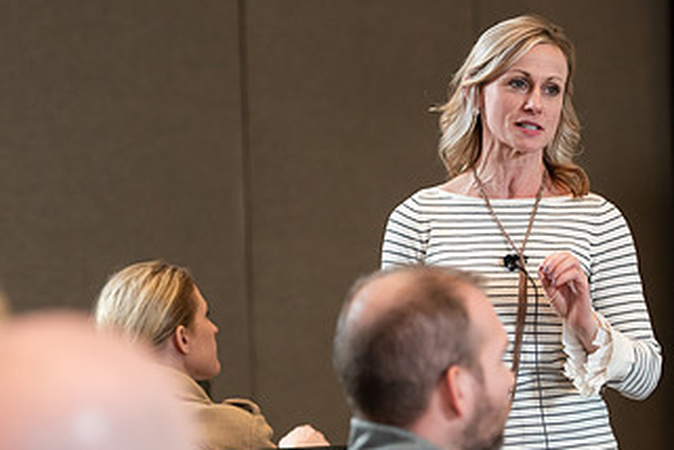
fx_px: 3108
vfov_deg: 8.3
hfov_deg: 12.4
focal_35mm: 166
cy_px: 329
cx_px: 376
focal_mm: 92
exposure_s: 1/200
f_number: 3.2
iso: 1000
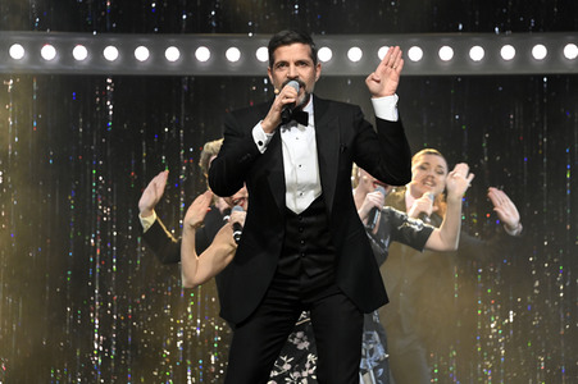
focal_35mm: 170
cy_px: 192
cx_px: 289
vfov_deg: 8.1
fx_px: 2727
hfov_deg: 12.1
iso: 8000
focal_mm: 170
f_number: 6.3
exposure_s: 1/320
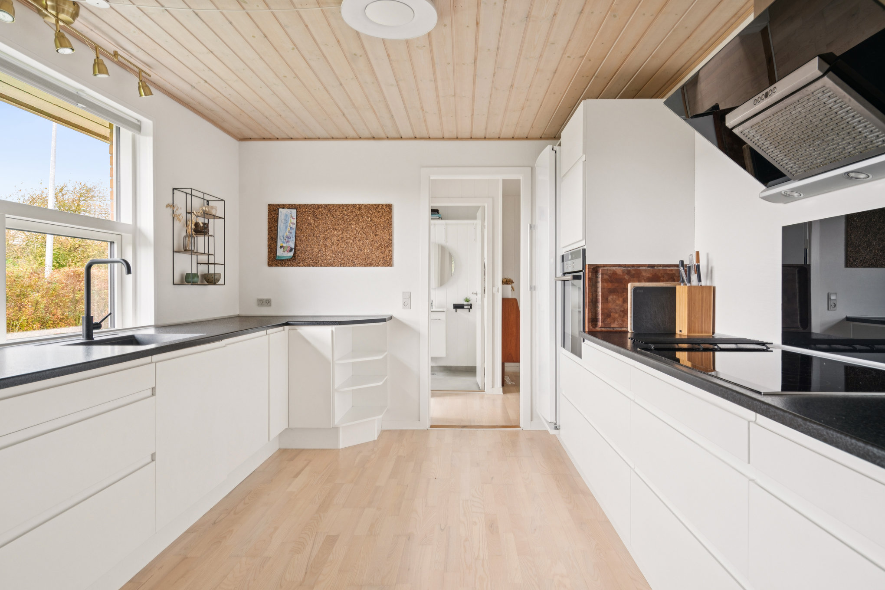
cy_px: 295
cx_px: 442
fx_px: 516
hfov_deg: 81.2
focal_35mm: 21
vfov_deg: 59.5
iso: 800
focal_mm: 21
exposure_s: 1/13
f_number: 7.1
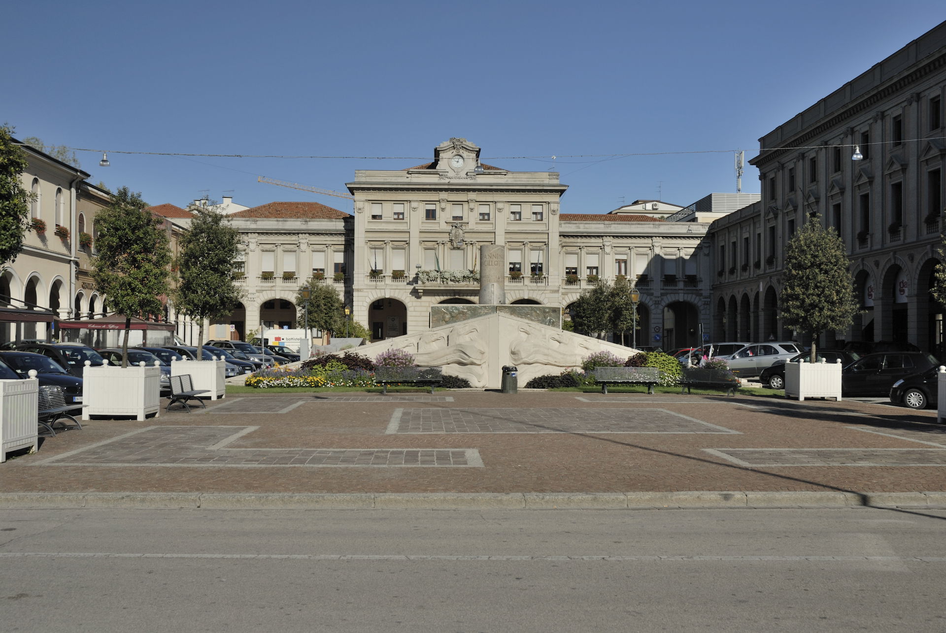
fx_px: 987
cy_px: 316
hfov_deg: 51.2
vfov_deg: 35.6
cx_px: 473
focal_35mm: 38
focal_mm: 25
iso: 100
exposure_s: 1/180
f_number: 7.1
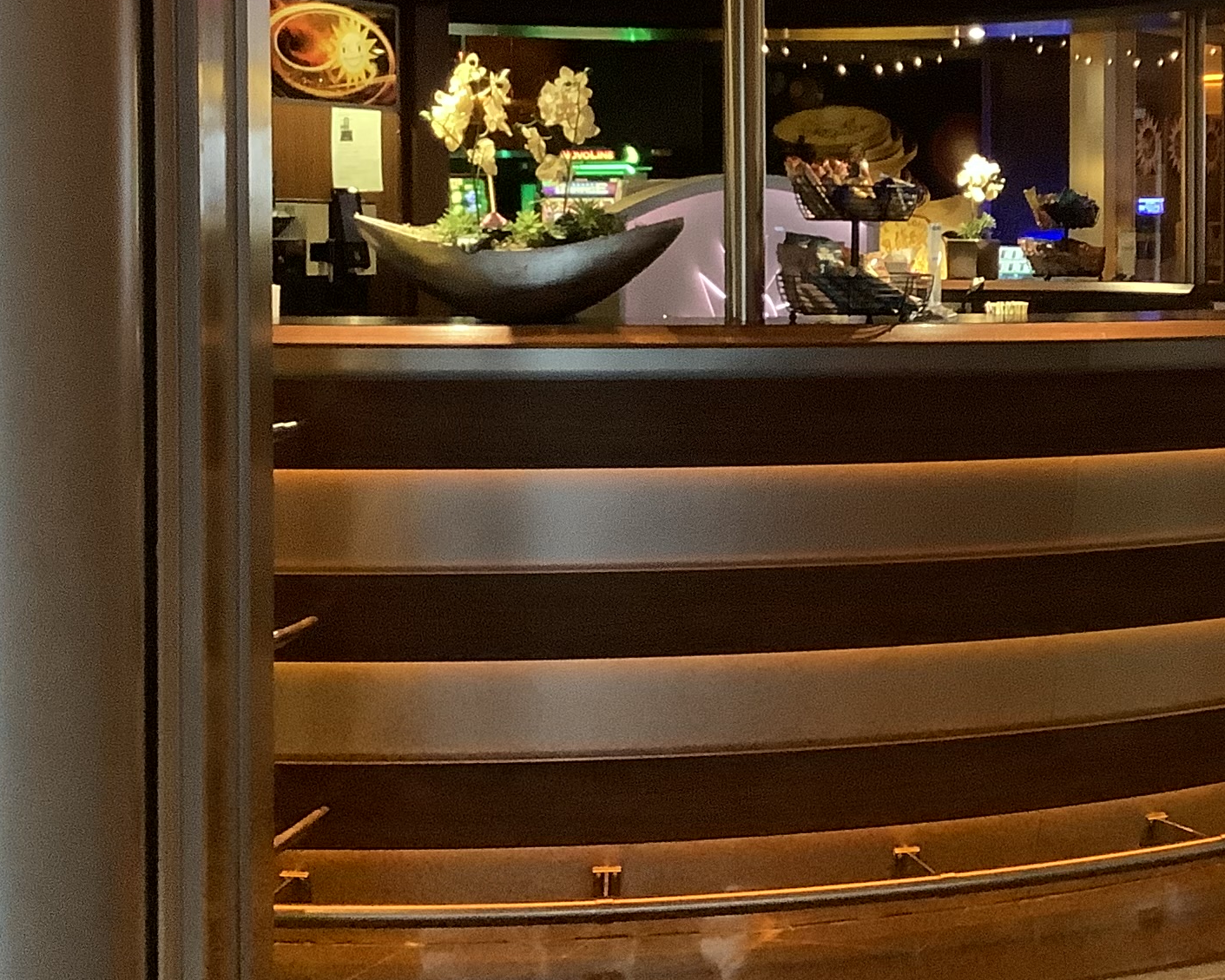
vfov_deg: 21.8
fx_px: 2538
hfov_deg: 26.5
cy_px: 313
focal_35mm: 70
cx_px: 1011
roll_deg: -0.2
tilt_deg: -2.2
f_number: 2.4
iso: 640
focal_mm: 3.3
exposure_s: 1/30
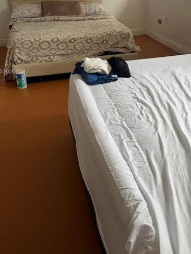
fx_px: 309
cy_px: 72
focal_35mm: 42
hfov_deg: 34.3
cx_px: 113
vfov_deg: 43.7
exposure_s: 1/121
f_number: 1.78
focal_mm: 6.76
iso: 160
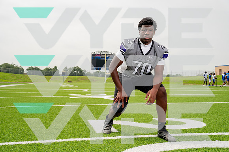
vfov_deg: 30.5
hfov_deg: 44.5
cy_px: 76
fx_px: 280
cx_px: 114
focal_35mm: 44
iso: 125
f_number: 5.6
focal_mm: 44
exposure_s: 1/800
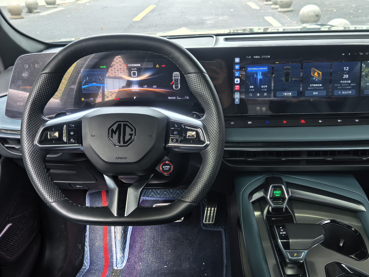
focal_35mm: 38
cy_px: 138
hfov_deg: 49.0
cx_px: 184
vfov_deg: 37.7
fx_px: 405
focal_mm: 5.34
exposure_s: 1/100
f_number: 1.6
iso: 200
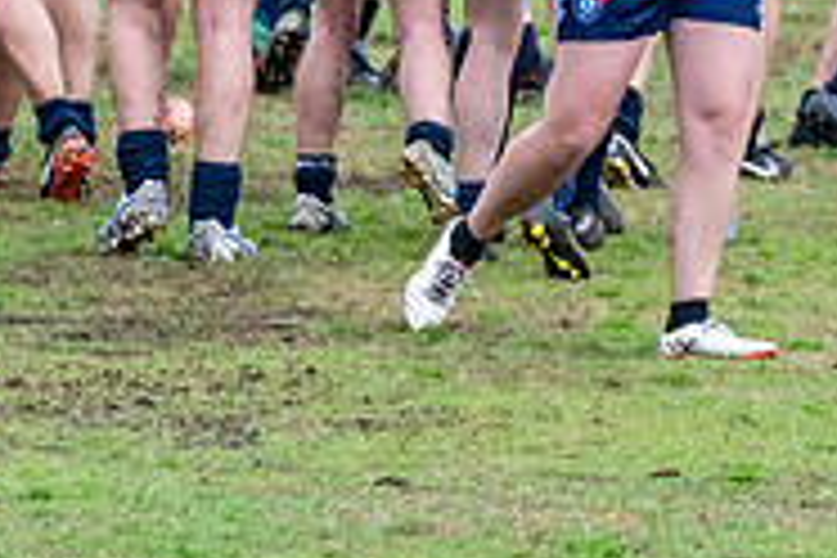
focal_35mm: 1556
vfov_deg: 0.9
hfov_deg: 1.3
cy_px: -181
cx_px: 560
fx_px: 36174
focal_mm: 320
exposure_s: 1/1250
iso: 1250
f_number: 7.1
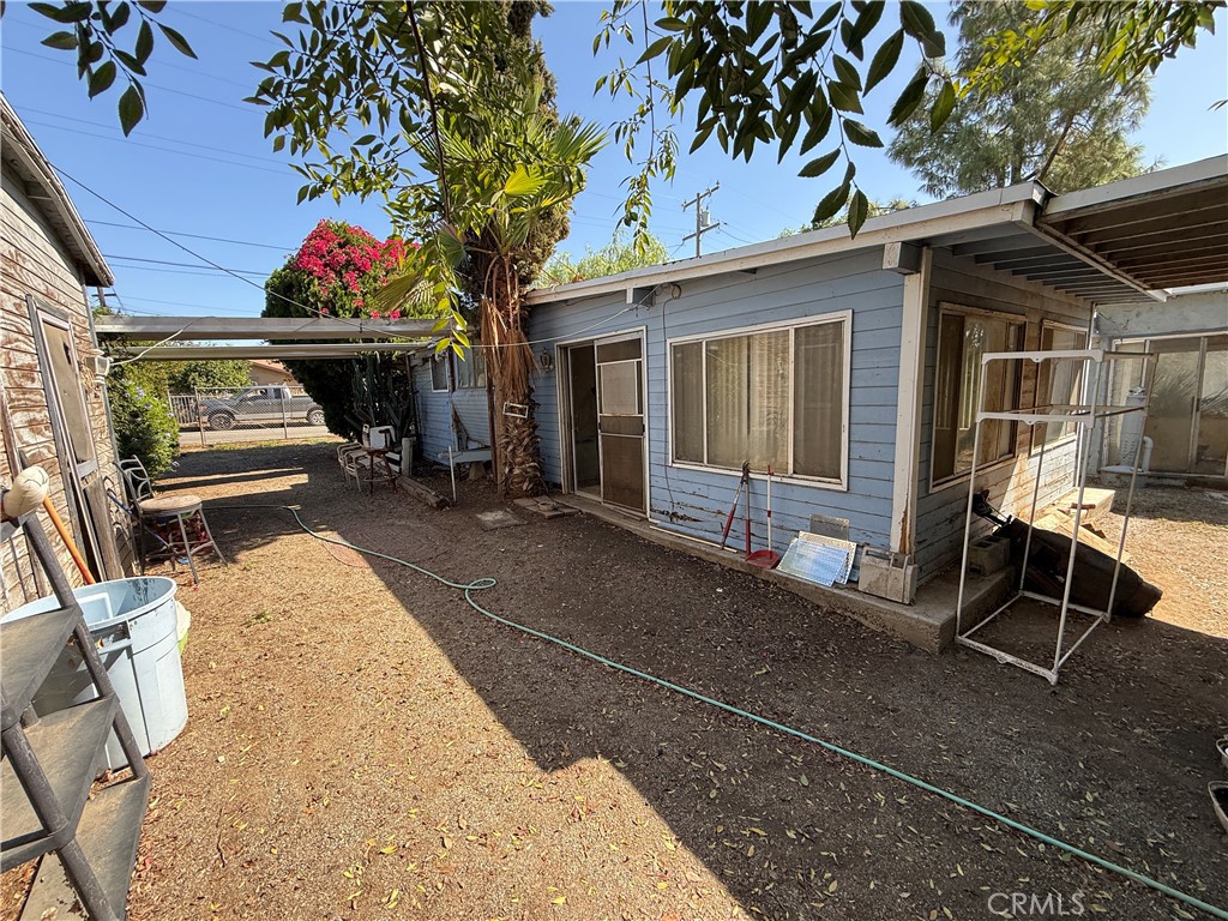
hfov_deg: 102.1
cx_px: 614
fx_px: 497
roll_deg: +2.9
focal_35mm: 14
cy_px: 460
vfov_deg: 85.7
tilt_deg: -7.4
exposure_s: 1/321
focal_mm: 2.22
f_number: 2.2
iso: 64
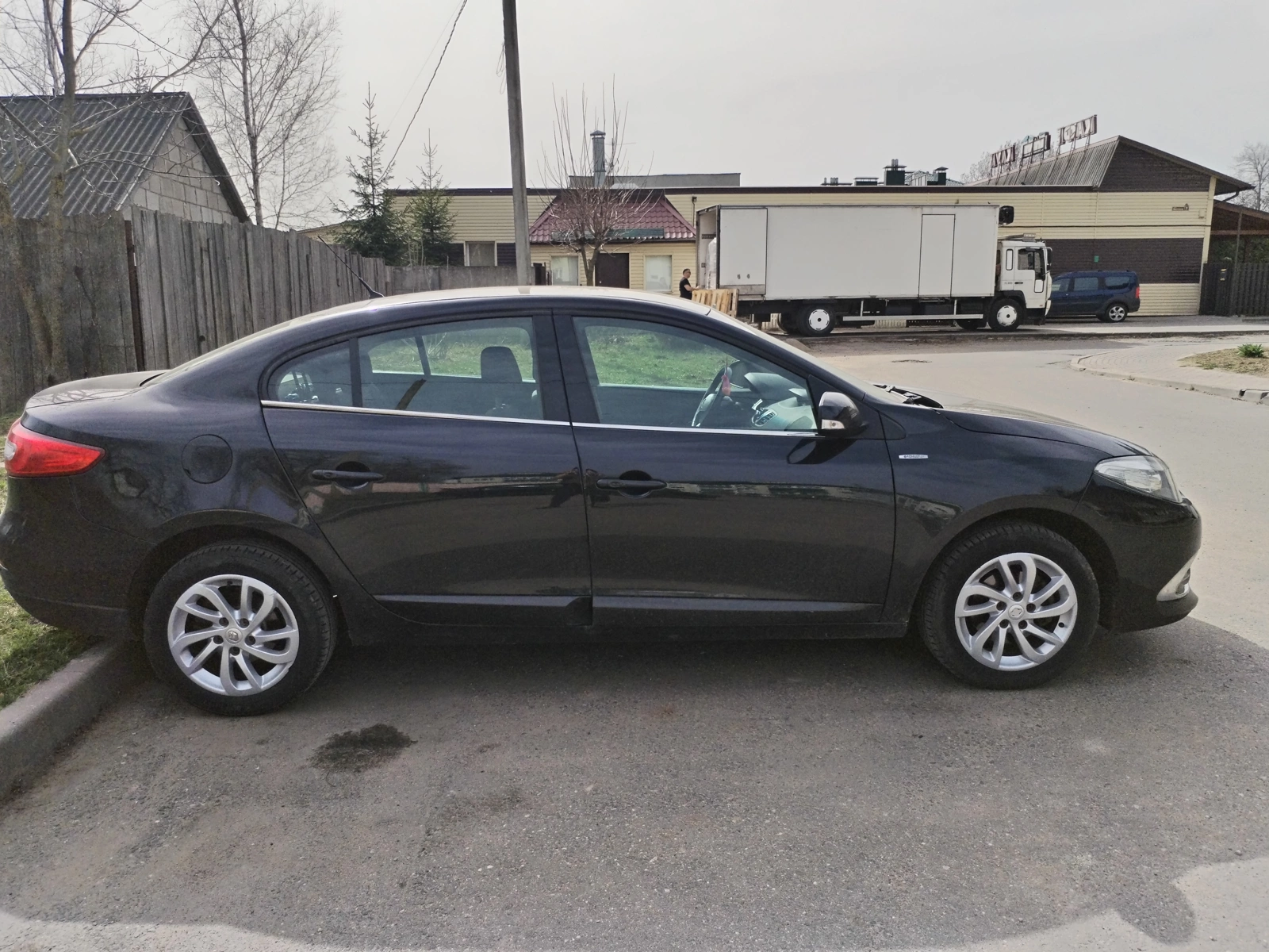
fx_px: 1063
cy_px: 476
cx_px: 634
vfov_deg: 48.2
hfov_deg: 61.7
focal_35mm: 29
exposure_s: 1/2384
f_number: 1.8
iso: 100
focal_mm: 4.75
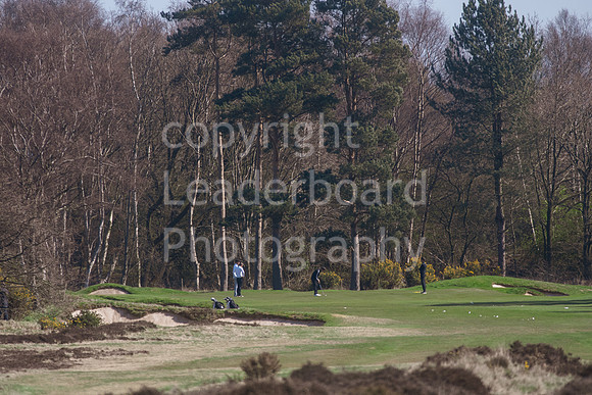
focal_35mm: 450
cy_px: 198
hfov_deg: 4.6
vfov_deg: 3.1
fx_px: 7401
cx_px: 296
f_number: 5.6
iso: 400
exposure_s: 1/3200
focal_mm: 300
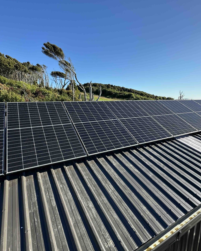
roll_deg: +1.4
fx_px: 141
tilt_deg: -11.1
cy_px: 128
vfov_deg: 83.3
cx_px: 101
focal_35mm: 19
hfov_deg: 70.9
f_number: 2.2
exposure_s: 1/801
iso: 40
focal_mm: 2.22
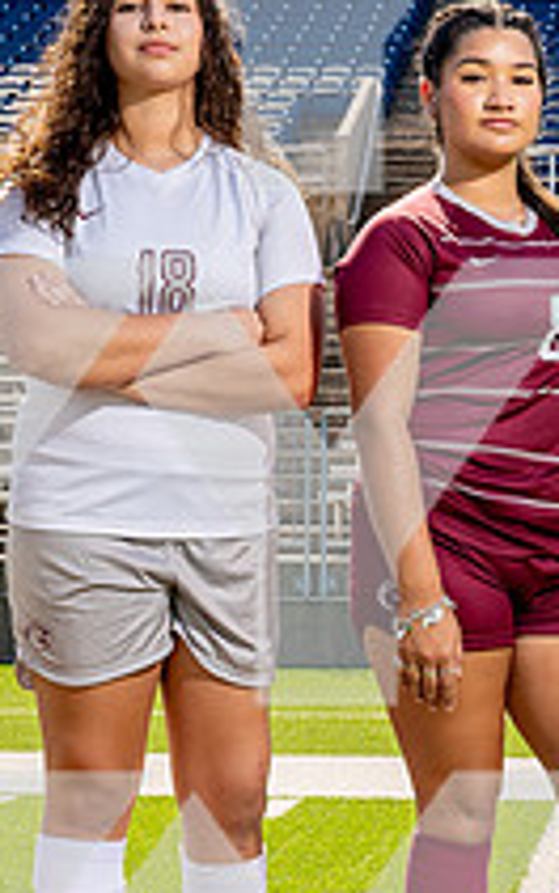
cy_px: 485
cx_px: 504
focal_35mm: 112
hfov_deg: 11.6
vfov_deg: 18.6
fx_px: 2728
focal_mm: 40
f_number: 11
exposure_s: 1/250
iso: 320
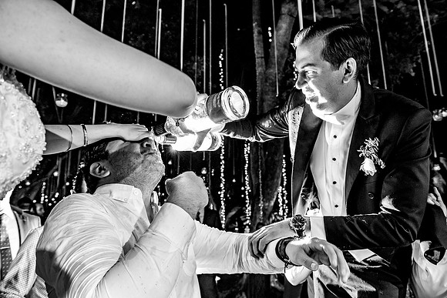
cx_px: 224
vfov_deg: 49.6
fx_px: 323
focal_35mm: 26
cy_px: 149
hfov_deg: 69.4
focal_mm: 26
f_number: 5
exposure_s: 1/125
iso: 2000
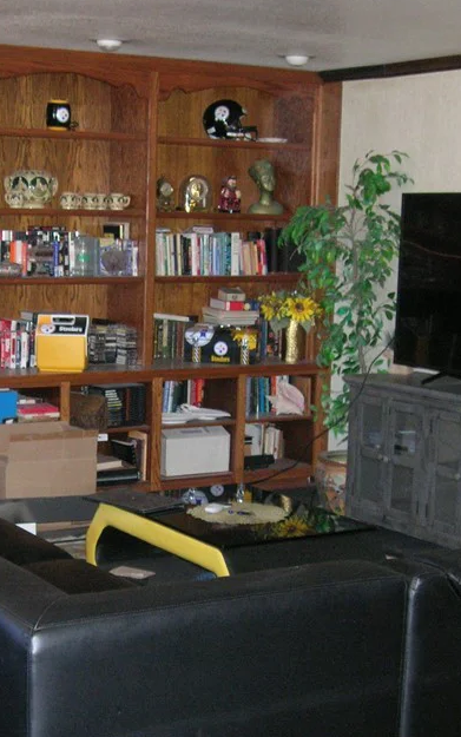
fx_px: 1326
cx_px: 165
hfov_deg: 19.7
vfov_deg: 31.0
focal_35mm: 66
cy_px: 440
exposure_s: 1/60.1
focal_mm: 7.8
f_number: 2.8
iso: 200
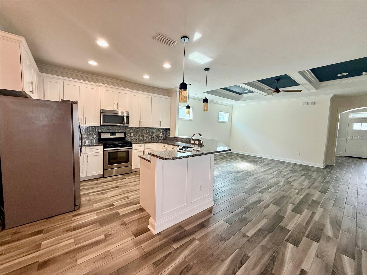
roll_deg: -1.9
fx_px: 148
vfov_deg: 85.7
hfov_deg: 102.1
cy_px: 138
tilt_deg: -3.7
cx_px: 184
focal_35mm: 14
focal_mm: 2.22
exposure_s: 1/120
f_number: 2.2
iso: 160
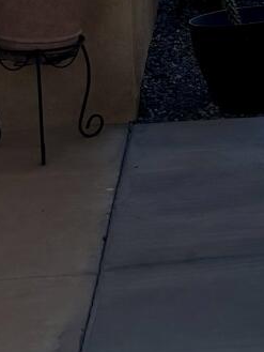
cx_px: 642
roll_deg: -0.7
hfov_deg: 8.5
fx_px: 1606
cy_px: -139
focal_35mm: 158
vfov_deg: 12.0
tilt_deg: -5.6
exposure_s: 1/2778
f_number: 1.6
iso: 50
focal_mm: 5.96
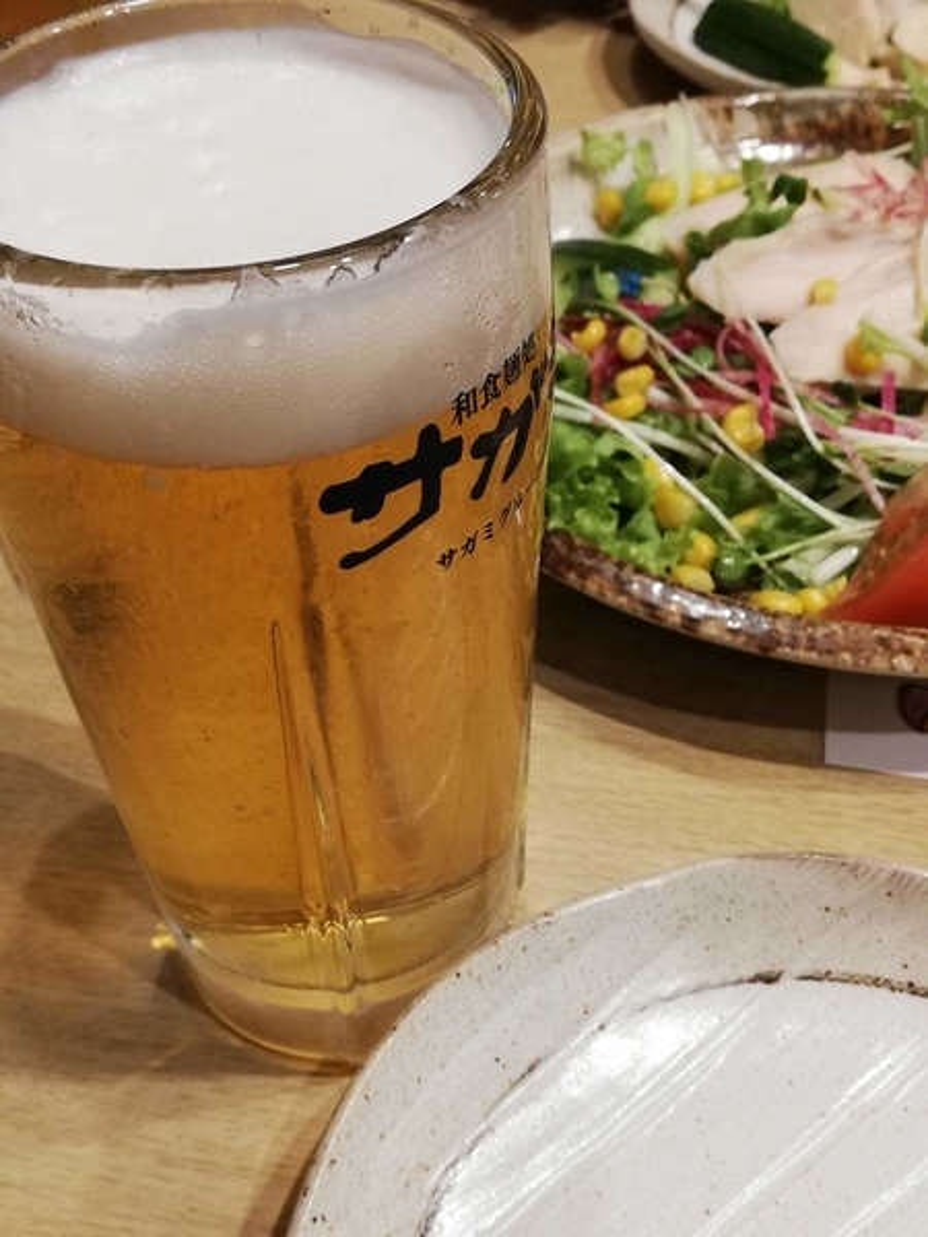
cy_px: 618
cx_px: 464
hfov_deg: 36.0
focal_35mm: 40
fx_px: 1430
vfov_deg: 46.8
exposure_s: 1/40
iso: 200
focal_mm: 3.81
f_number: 2.2
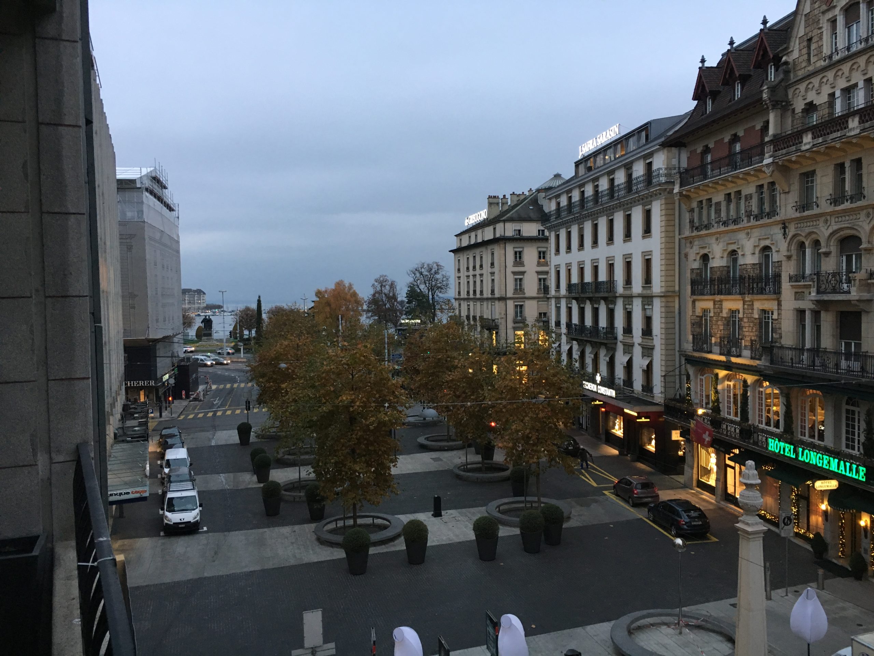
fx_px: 732
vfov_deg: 48.2
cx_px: 437
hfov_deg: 61.7
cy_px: 328
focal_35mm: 29
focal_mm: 4.15
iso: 125
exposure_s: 1/33
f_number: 2.2
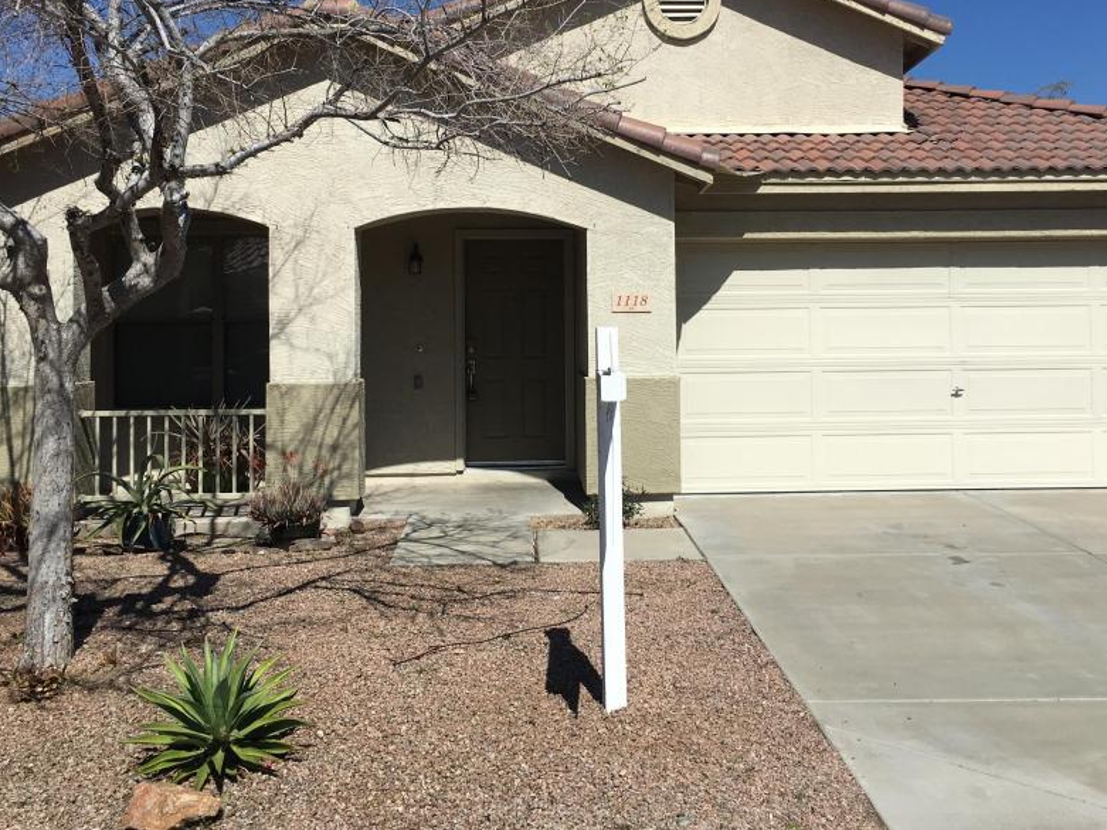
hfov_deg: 48.9
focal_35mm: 38
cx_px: 607
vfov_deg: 37.5
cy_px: 309
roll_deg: +1.0
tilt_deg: +0.8
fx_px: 1215
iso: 25
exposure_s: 1/3344
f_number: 2.2
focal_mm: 4.15
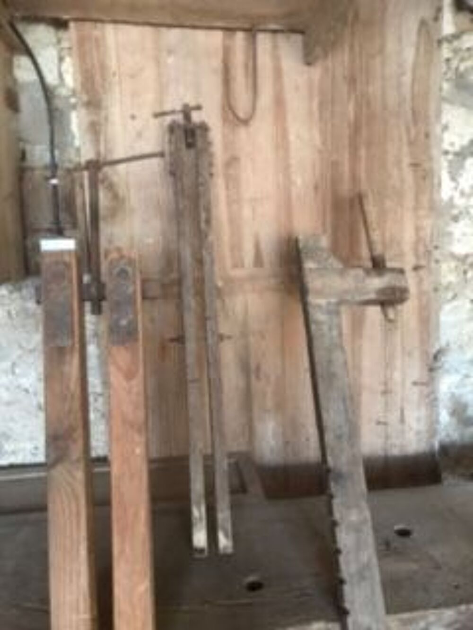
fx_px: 510
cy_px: 315
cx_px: 236
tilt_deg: -7.9
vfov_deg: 63.4
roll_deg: +0.2
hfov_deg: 49.8
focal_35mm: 28
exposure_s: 1/7
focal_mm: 3.99
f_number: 1.8
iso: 100
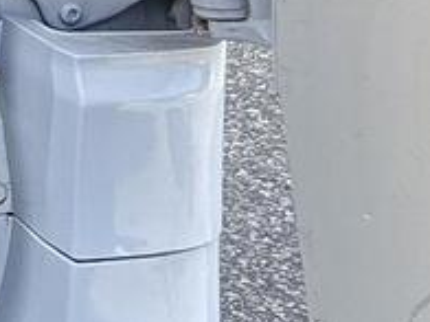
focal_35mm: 191
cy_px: -410
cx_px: -941
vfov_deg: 7.4
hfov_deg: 8.4
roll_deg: +2.6
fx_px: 2373
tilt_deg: -9.2
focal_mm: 5.96
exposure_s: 1/212
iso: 40
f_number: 1.6
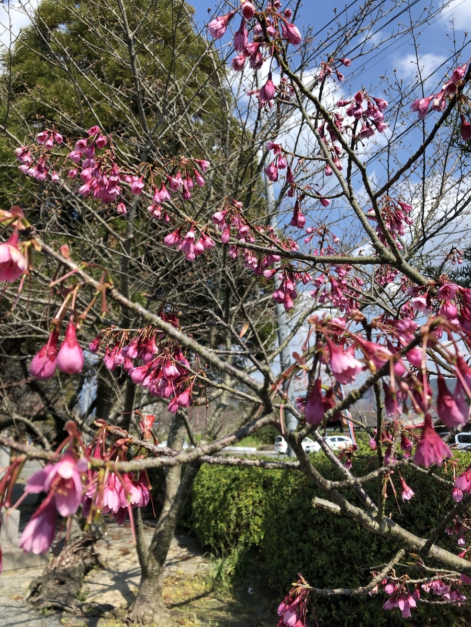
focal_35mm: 28
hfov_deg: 49.7
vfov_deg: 63.4
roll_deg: +1.3
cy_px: 314
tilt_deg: +14.5
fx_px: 508
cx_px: 236
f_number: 1.8
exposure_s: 1/1230
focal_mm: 3.99
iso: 20
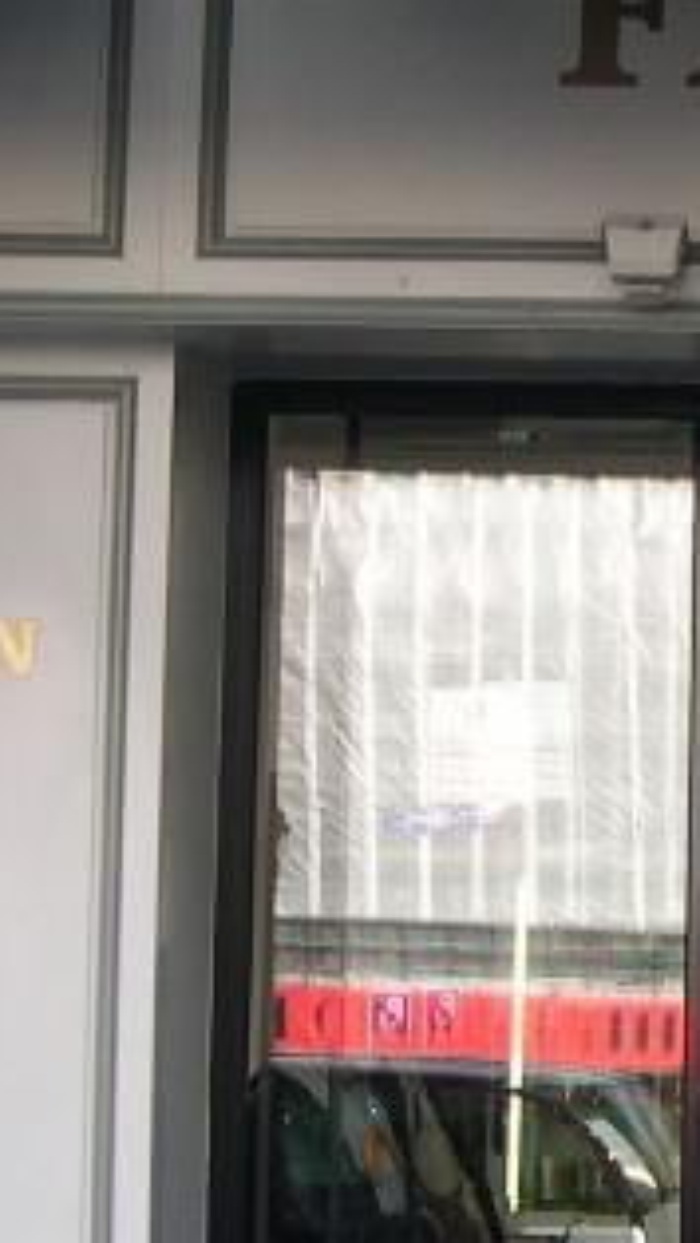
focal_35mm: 135
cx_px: 807
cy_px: 618
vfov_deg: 15.9
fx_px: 4448
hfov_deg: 8.9
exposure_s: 1/188
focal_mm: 8
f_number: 2.8
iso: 100
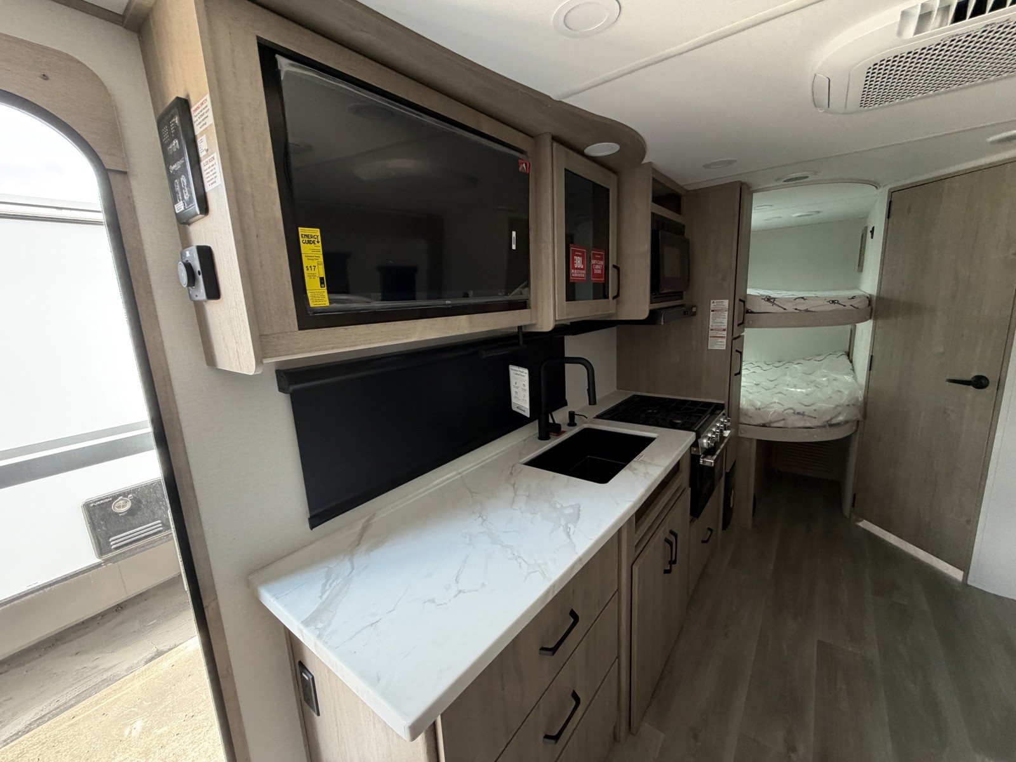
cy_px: 381
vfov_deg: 85.7
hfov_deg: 102.1
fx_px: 411
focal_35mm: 14
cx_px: 508
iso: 160
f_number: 2.2
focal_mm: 2.22
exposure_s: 1/121
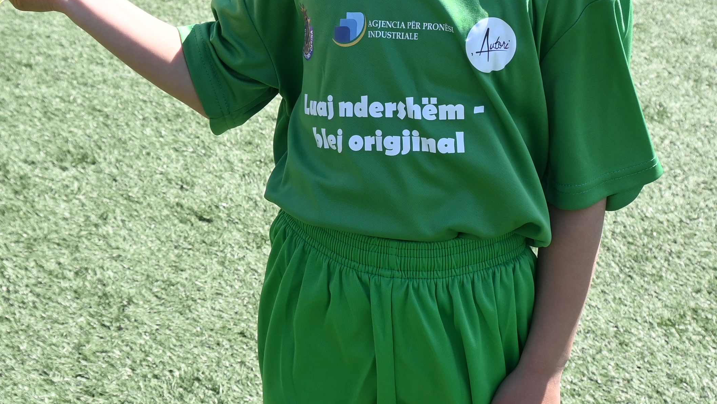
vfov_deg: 14.5
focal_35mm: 83
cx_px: 402
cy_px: 85
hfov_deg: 25.6
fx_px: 1578
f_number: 5.6
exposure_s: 1/250
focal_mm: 20
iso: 140
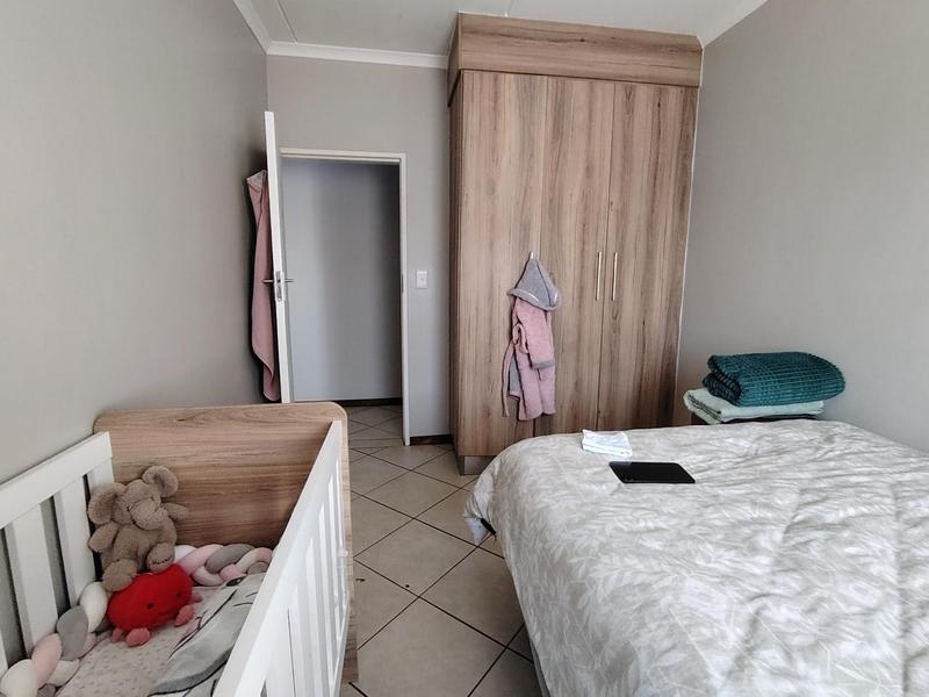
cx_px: 464
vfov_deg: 74.7
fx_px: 456
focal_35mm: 17
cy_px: 348
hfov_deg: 91.0
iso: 150
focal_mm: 1.42
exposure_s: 1/50
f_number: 2.2
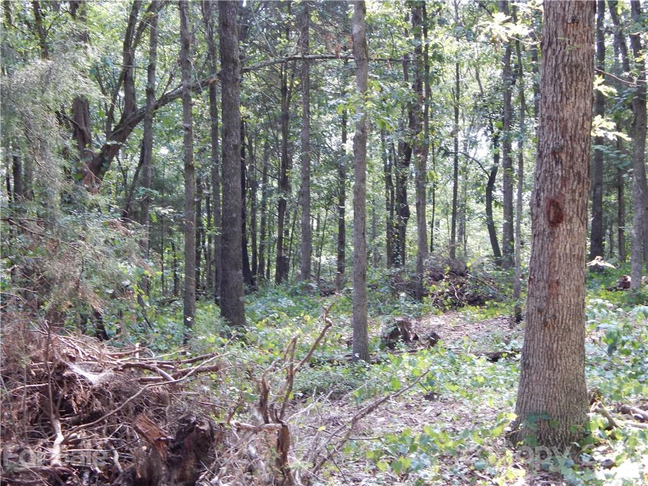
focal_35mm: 54
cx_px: 324
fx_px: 1011
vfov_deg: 27.0
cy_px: 243
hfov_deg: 35.5
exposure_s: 1/30
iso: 180
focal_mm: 9.7
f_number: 3.8
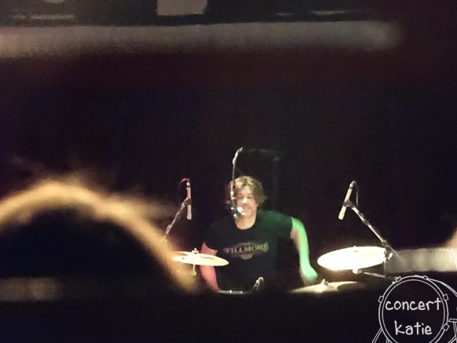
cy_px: 177
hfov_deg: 5.3
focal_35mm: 373
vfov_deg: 4.0
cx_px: 252
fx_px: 4926
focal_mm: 57.05
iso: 10000
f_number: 6.3
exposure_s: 1/25
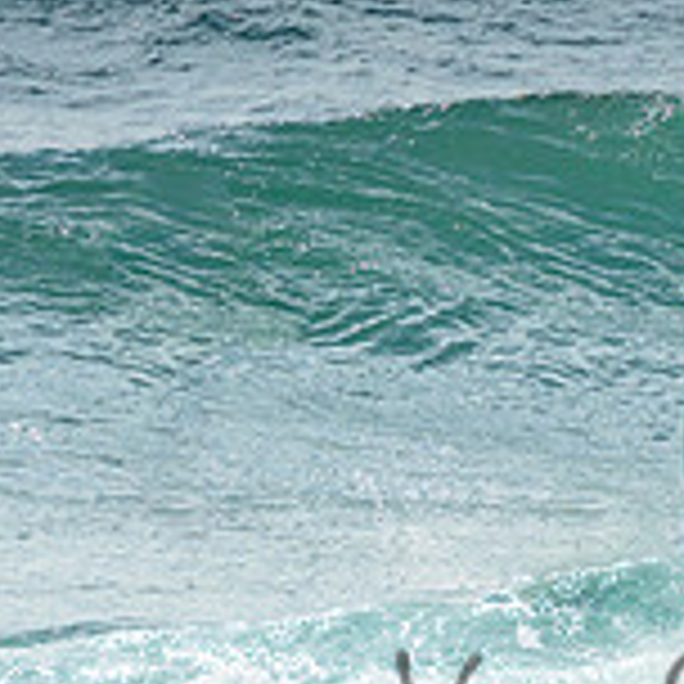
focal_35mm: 1588
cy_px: 625
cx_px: 835
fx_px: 35501
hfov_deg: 1.1
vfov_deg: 1.1
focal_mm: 400
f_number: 10
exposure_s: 1/1600
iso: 200
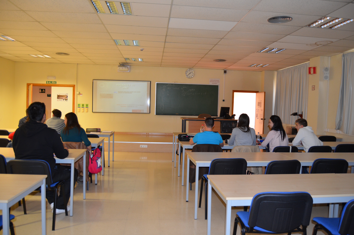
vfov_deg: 47.7
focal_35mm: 27
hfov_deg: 67.5
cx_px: 177
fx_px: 265
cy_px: 118
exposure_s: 1/60
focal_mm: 18
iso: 640
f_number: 3.5
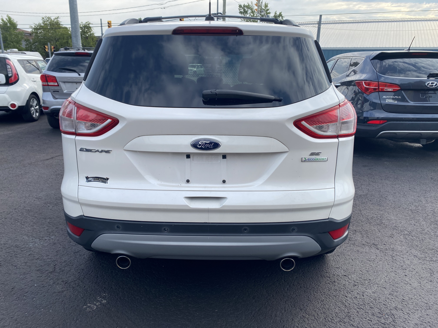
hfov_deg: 67.3
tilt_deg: -16.0
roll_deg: -0.1
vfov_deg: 53.1
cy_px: 164
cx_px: 219
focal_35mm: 26
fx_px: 329
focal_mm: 4.25
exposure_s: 1/919
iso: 32
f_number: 1.8
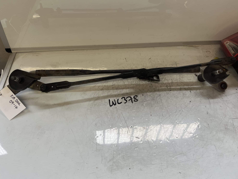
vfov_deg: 51.4
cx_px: 117
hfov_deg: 65.3
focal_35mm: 27
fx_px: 186
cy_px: 88
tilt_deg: -46.0
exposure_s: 1/122
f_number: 1.6
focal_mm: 5.1
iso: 40
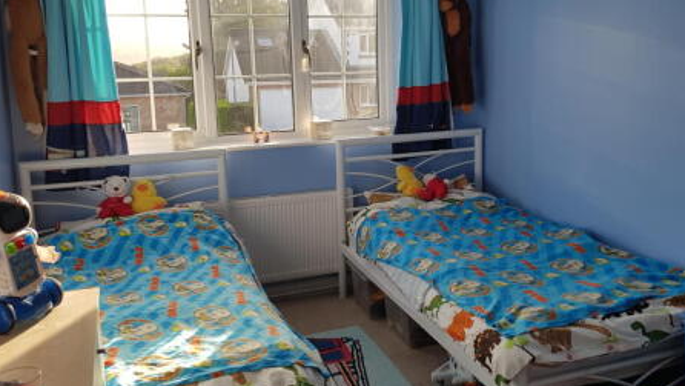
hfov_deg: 53.8
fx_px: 672
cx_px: 395
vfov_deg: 32.0
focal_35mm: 37
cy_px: 176
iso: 50
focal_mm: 4.2
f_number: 1.7
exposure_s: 1/456
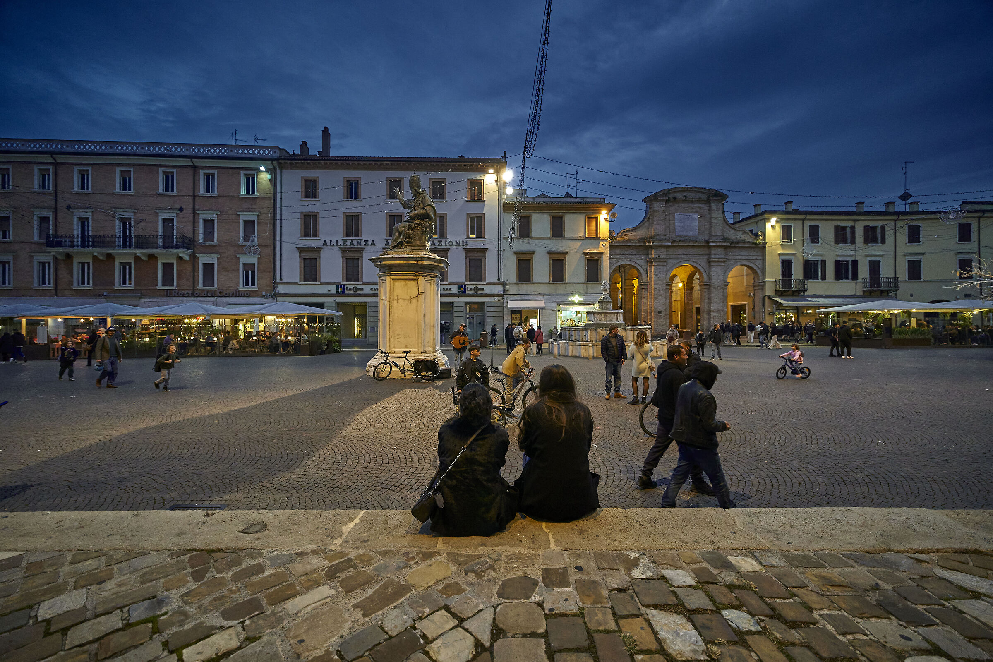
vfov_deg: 83.3
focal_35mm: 14
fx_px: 372
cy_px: 331
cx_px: 496
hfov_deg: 106.3
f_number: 2.8
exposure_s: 1/125
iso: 2500
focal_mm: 9
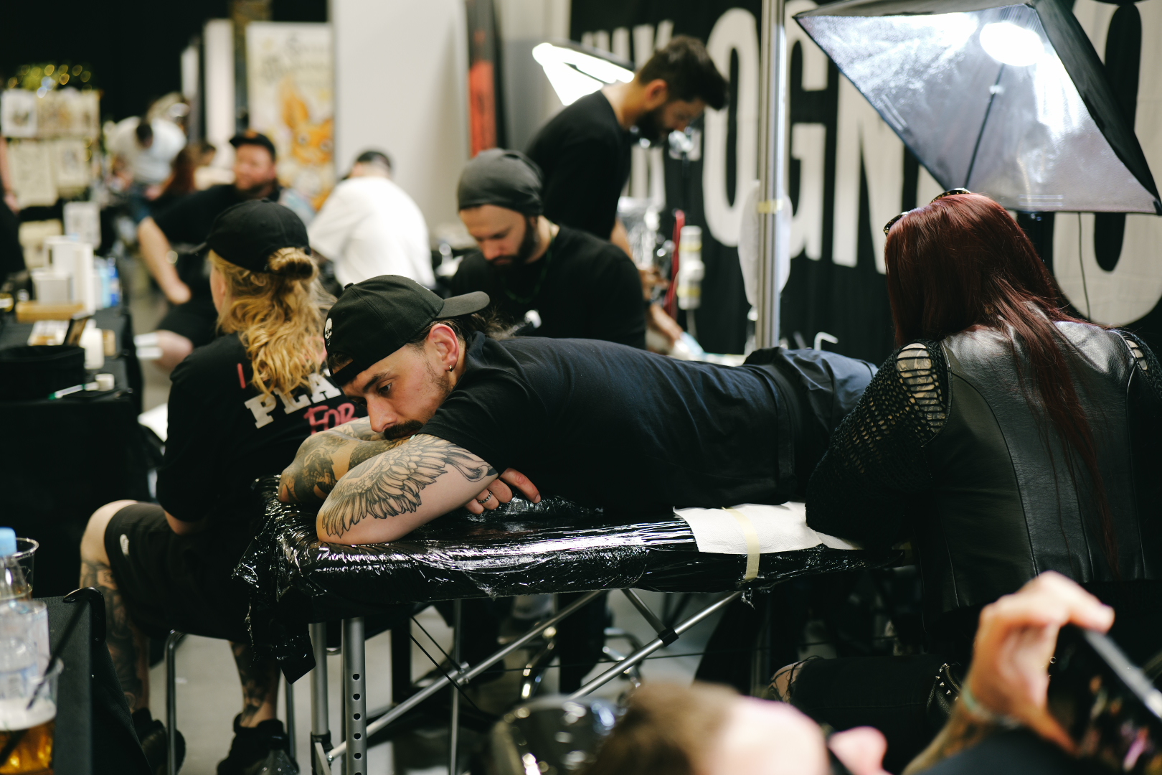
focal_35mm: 50
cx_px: 581
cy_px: 388
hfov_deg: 39.6
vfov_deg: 27.0
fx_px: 1614
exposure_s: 1/80
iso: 640
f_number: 2
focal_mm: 50
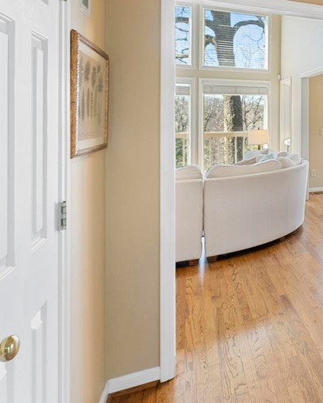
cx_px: 411
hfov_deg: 34.1
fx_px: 382
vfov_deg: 54.4
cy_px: 131
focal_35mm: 32
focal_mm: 16
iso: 6400
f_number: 6.3
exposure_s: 1/30
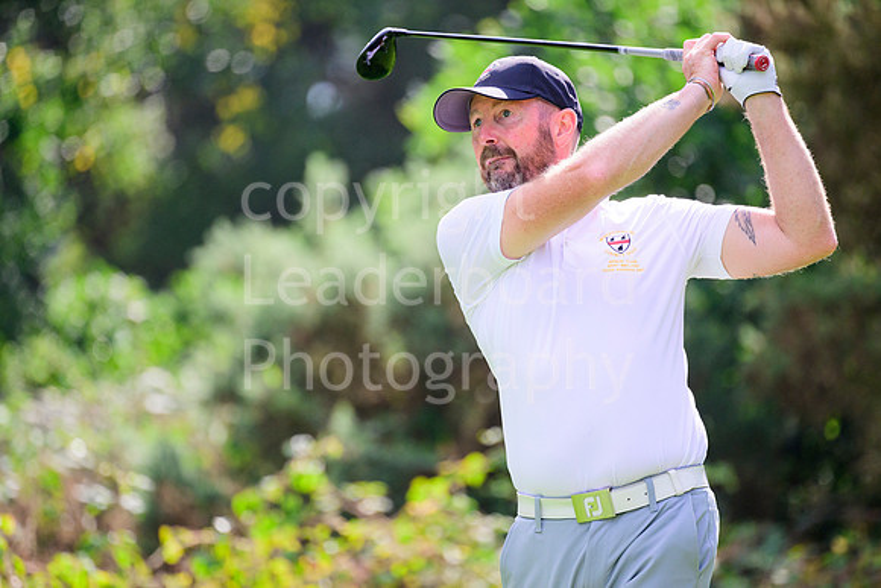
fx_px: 9791
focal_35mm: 400
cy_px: 294
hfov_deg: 5.2
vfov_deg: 3.4
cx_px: 440
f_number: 5.6
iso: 1250
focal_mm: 400
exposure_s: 1/2000
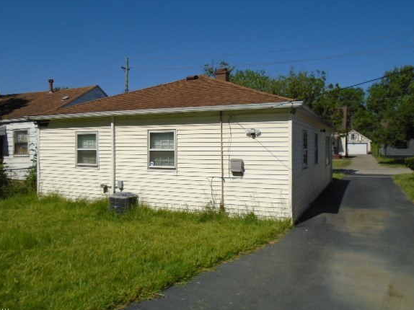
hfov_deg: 61.6
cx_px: 193
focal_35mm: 29
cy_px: 146
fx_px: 347
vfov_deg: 48.2
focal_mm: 4.6
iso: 100
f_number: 8
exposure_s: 1/400
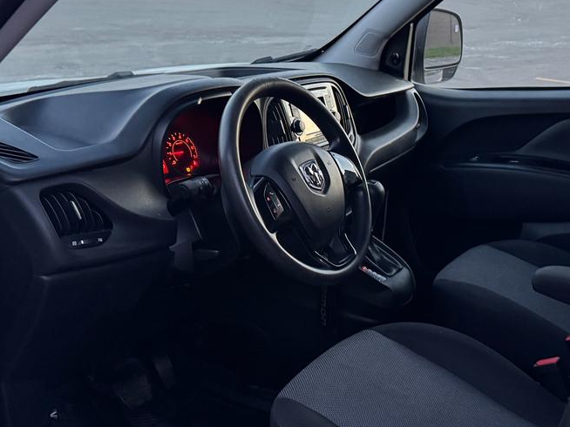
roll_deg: -3.8
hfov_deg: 40.3
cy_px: 187
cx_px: 334
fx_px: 774
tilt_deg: -15.3
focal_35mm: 47
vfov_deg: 30.8
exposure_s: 1/60
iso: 640
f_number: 1.78
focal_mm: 6.76
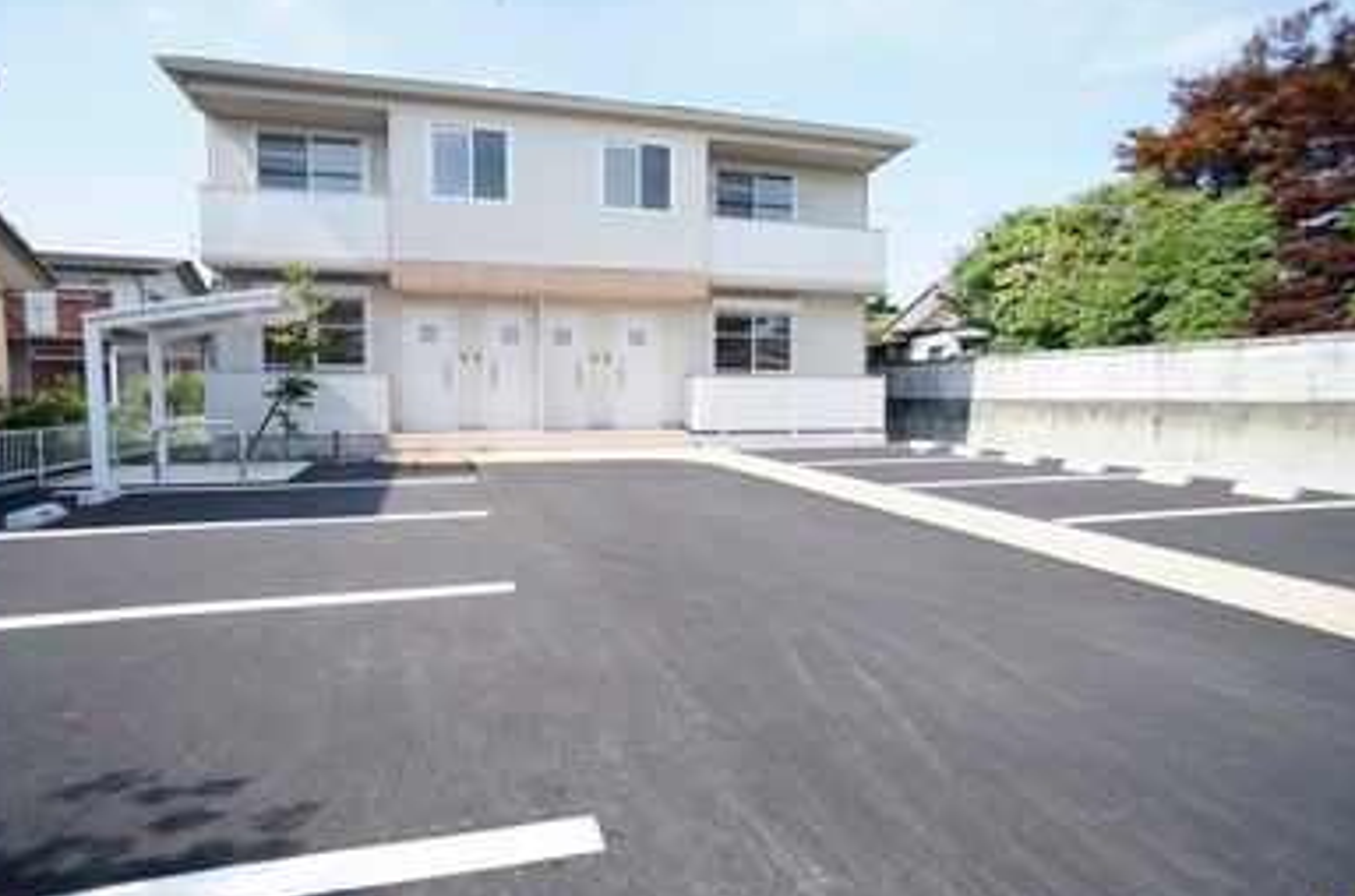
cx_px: 656
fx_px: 939
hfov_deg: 71.6
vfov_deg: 51.0
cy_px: 446
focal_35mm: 25
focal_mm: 16
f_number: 3.2
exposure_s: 1/1250
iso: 200
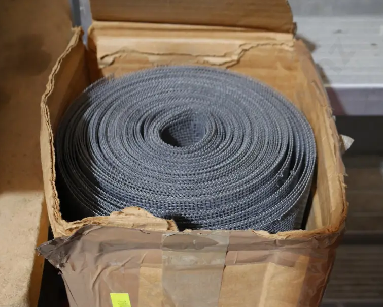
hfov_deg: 35.4
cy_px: 252
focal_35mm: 53
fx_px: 601
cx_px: 191
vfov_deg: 27.9
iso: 1000
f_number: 4.4
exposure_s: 1/60
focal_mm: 20
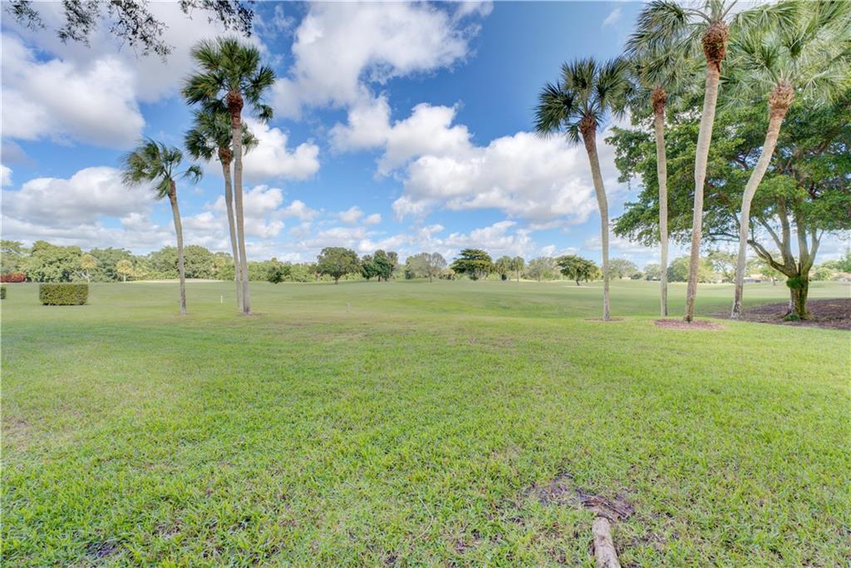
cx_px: 426
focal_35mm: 14
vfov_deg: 81.2
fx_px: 331
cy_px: 284
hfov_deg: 104.2
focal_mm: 14
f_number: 9
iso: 400
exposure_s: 1/80
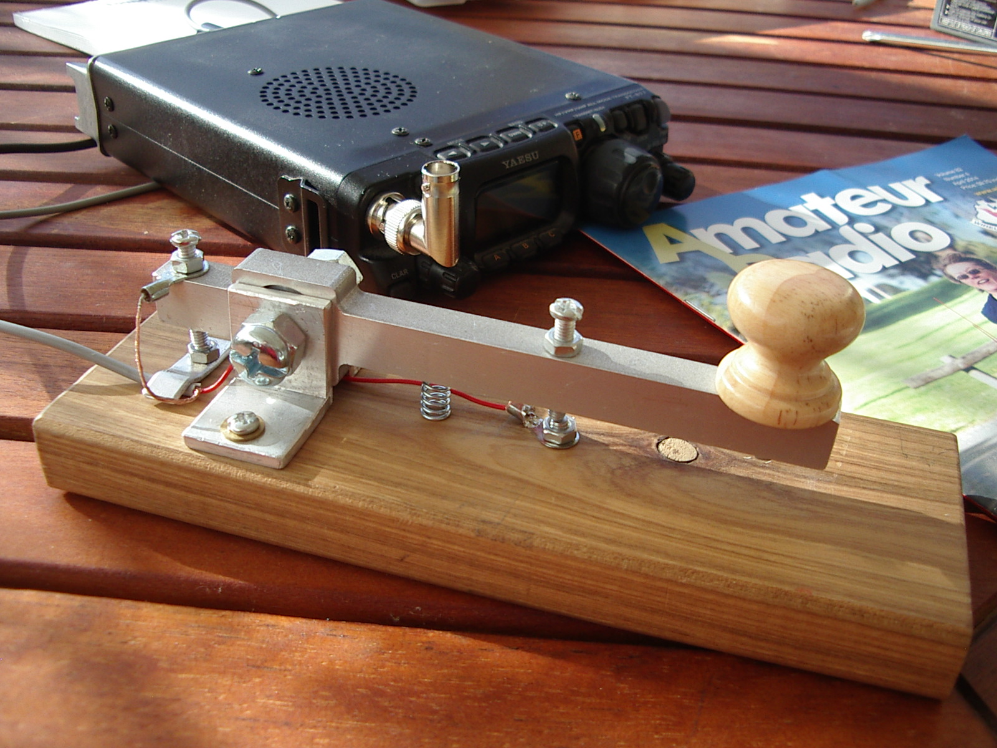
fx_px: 1094
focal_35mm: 38
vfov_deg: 37.7
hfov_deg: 49.0
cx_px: 498
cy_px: 374
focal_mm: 5.8
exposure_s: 1/160
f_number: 2.6
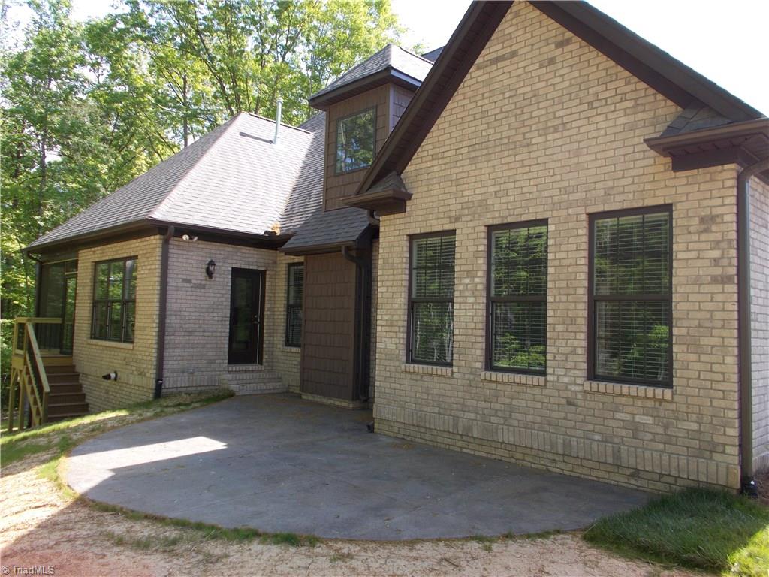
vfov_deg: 53.1
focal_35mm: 26
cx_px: 384
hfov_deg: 67.3
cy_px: 288
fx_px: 578
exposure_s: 1/160
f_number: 3.2
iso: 80
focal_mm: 4.6
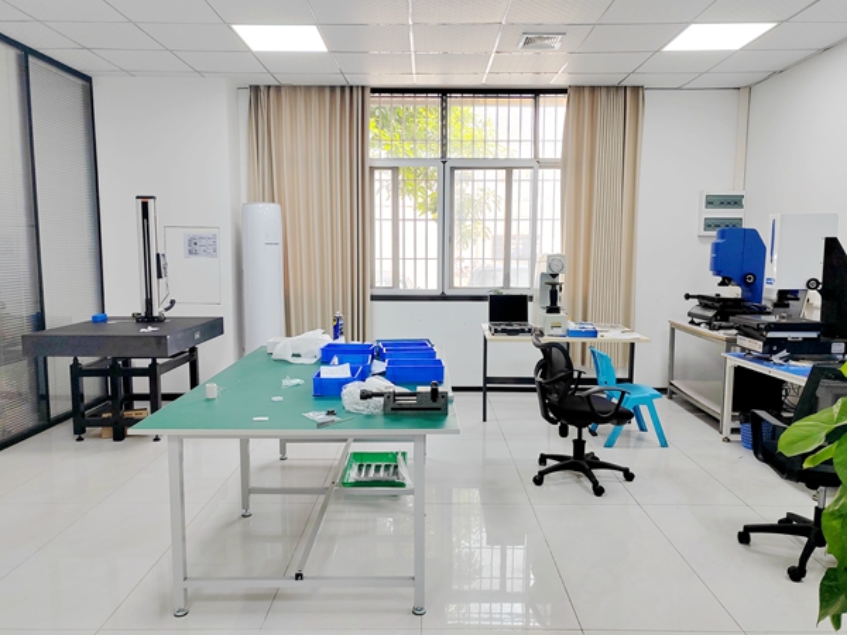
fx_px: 661
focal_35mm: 27
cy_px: 318
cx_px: 424
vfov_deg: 51.4
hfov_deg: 65.3
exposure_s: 1/170
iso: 100
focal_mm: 5.52
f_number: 1.9
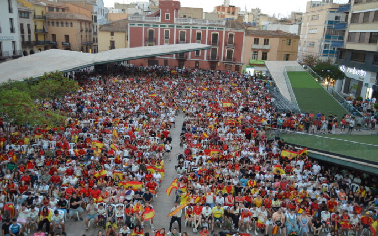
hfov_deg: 66.5
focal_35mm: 28
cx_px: 187
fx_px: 288
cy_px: 124
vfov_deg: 44.5
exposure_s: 1/60
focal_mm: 18
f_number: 3.5
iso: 1800
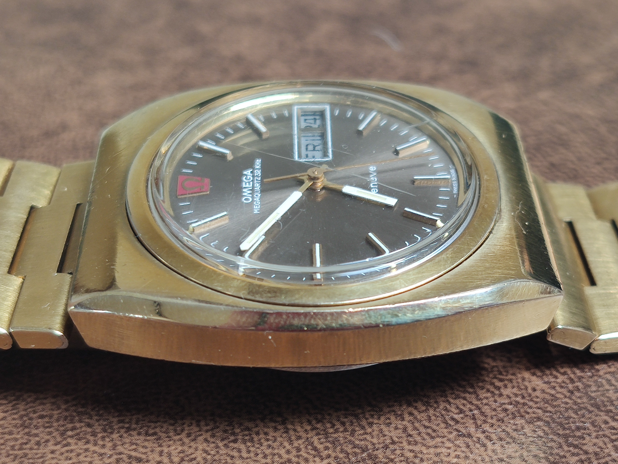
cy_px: 232
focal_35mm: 60
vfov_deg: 24.4
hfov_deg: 32.2
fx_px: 1071
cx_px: 309
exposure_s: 1/100
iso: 310
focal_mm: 4.75
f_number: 1.75
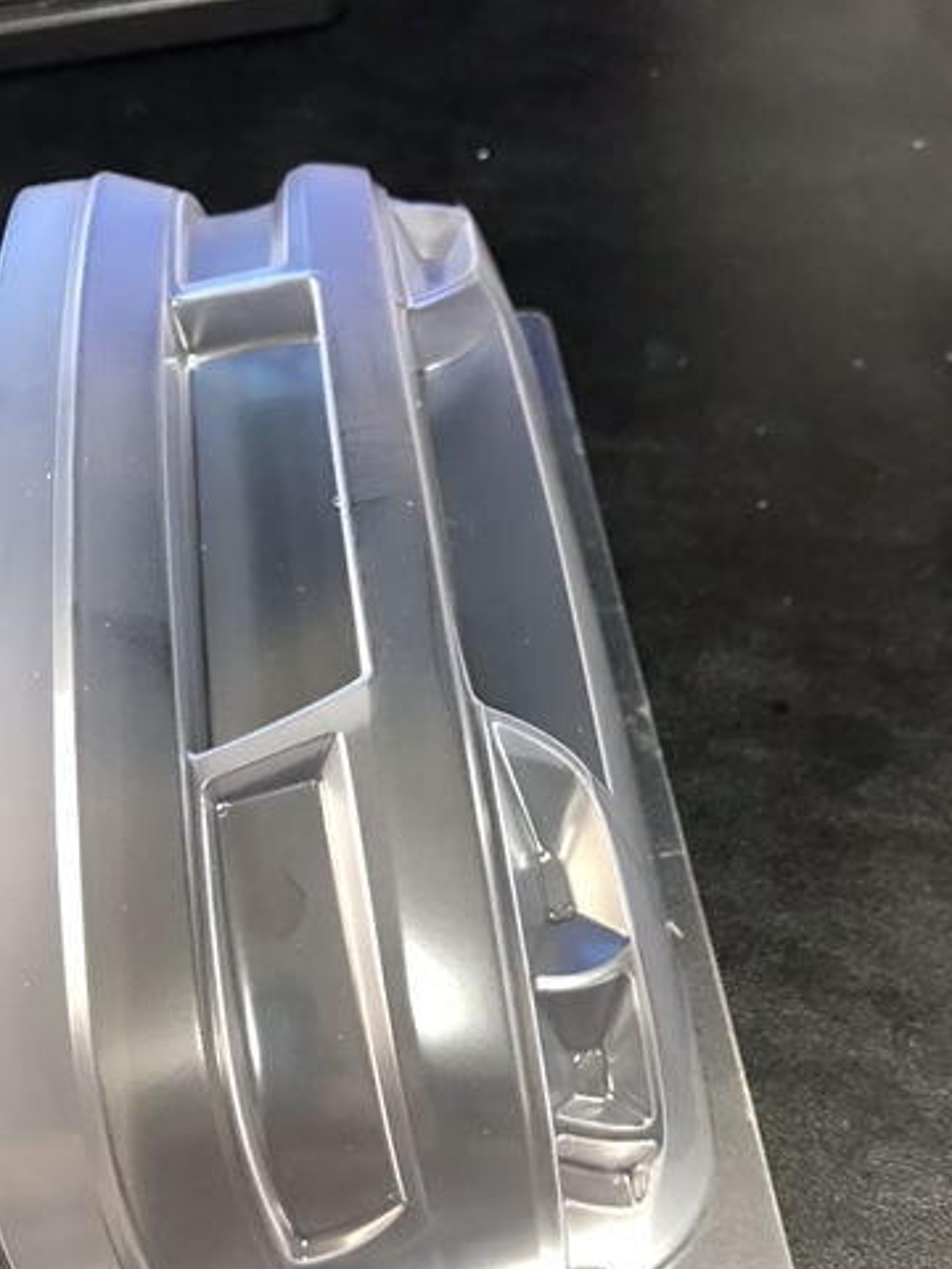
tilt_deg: -55.8
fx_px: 1283
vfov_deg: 52.5
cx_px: 468
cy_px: 722
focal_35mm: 35
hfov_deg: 40.7
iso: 100
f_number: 1.8
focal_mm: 3.99
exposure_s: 1/16
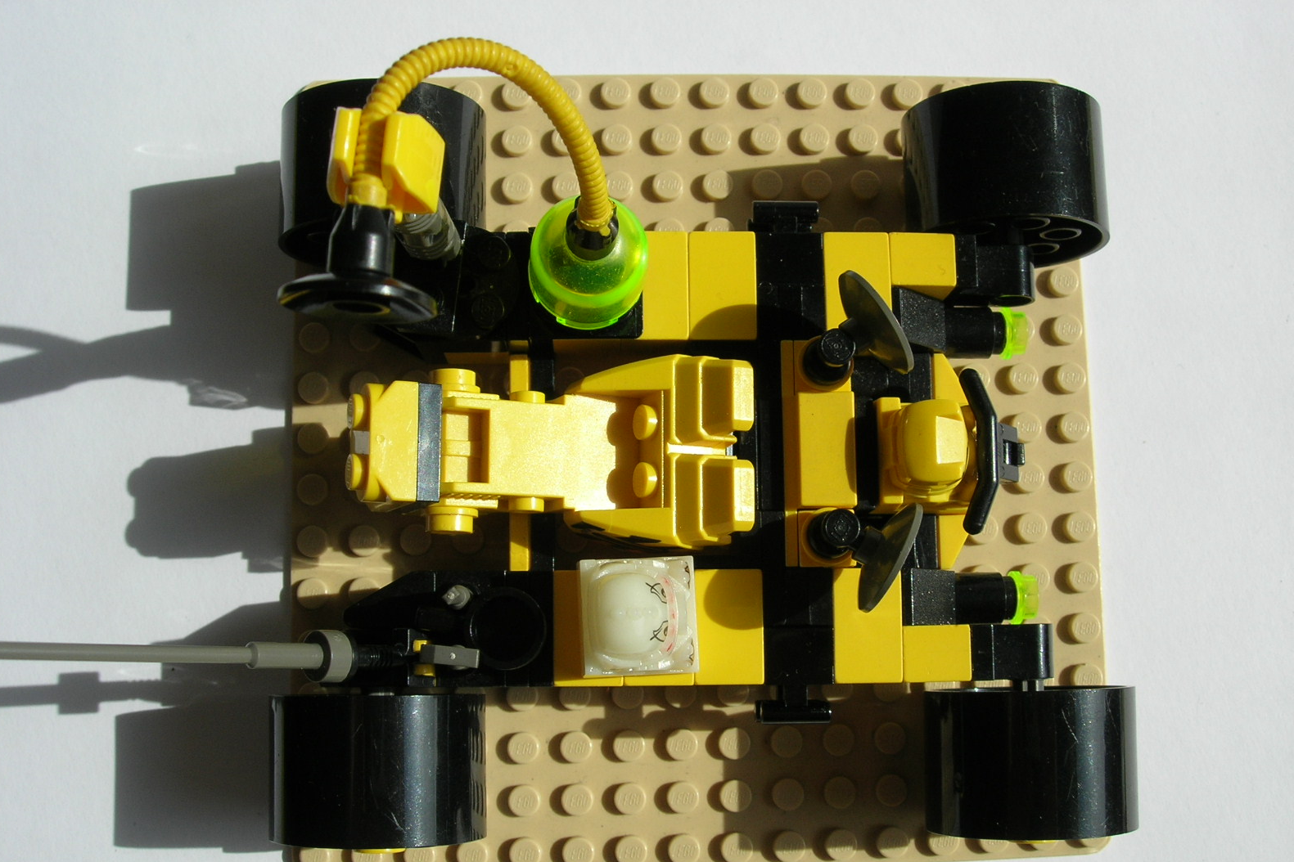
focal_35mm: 40
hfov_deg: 48.5
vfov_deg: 33.4
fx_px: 1438
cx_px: 646
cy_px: 484
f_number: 4.8
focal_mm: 7.8
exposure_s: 1/623
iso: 64
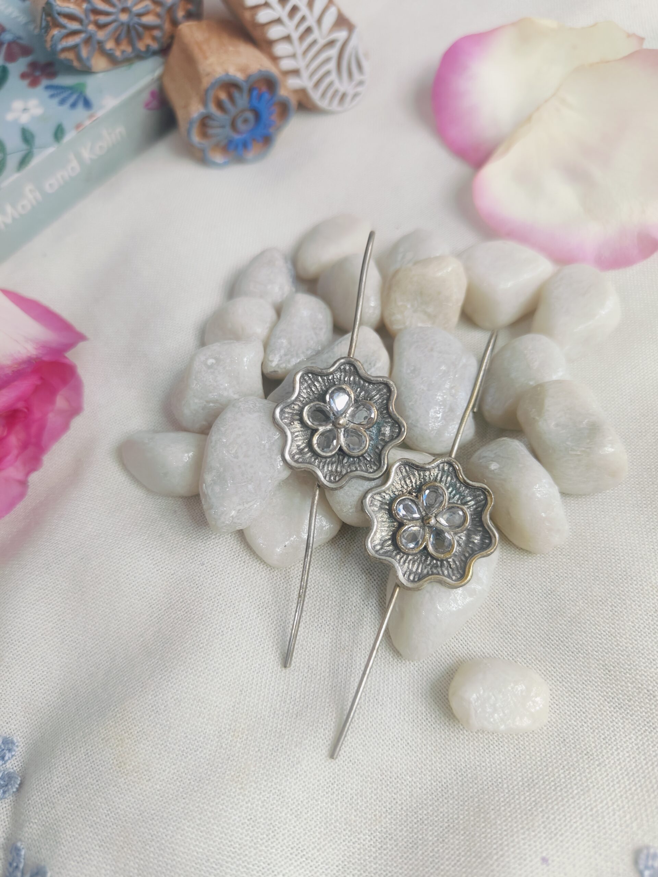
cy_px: 438
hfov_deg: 56.8
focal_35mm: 24
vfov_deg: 71.6
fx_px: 608
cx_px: 329
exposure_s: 1/50
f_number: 1.8
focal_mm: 5.59
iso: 320
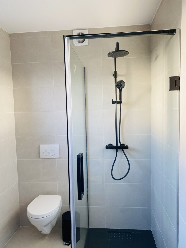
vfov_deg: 67.3
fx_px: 186
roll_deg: +2.5
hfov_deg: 53.1
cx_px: 93
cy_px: 124
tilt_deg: -4.4
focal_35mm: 26
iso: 80
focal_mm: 4.25
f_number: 1.8
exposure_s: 1/121
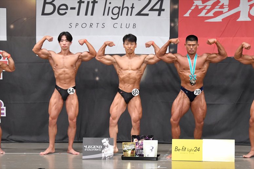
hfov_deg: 11.0
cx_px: 127
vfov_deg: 7.3
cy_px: 84
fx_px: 1319
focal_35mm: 187
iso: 6400
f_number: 5.6
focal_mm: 125
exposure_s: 1/400
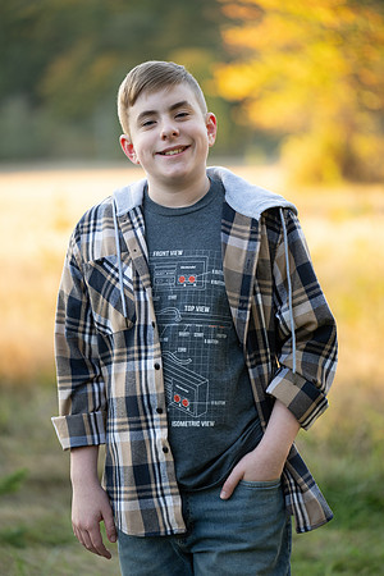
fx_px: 2096
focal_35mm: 131
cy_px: 288
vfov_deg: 15.6
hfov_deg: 10.5
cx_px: 192
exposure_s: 1/320
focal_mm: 131
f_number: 2.8
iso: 500
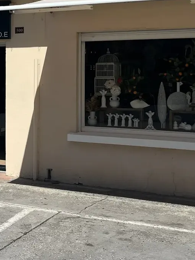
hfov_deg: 18.7
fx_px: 548
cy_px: 77
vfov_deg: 26.5
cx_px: -60
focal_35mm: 73
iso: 50
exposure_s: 1/6494
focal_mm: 5.1
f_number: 1.6
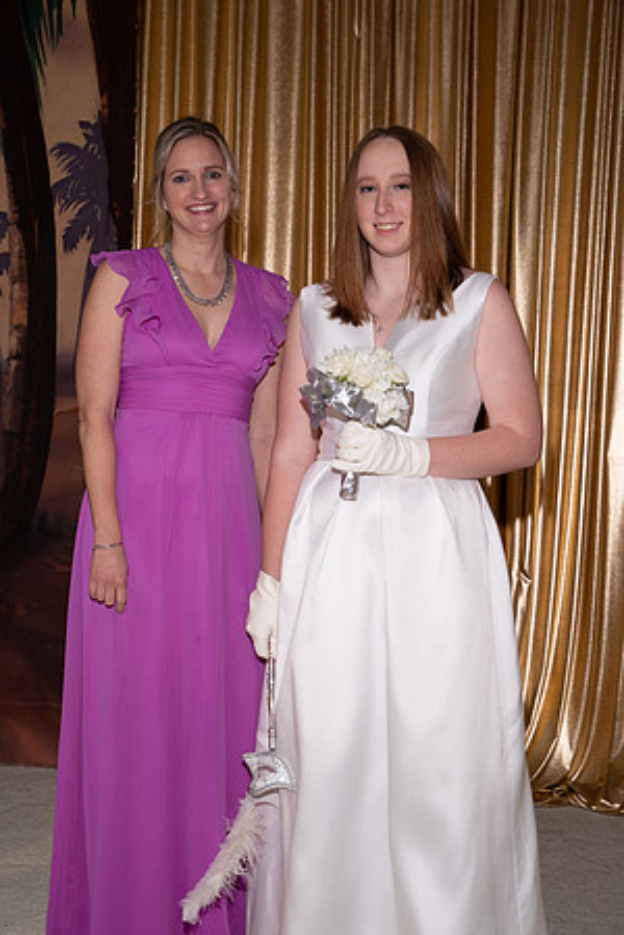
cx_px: 312
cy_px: 468
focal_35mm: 59
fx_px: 1534
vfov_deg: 33.9
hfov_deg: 23.0
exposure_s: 1/160
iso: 800
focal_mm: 59
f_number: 5.6
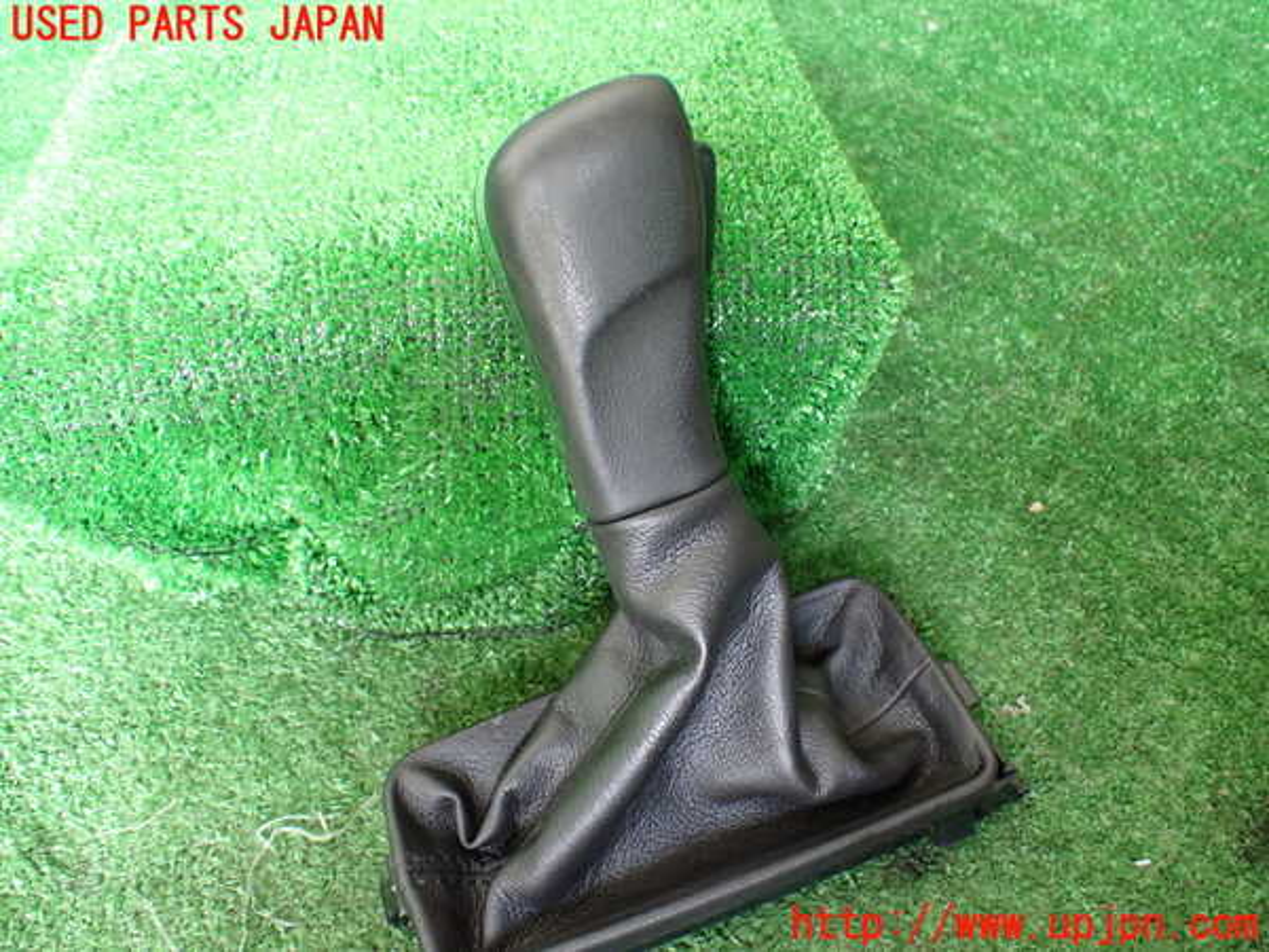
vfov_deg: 46.8
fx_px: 1100
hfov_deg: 60.0
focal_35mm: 30
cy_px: 476
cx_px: 634
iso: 800
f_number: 2.3
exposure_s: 1/80
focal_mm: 5.4
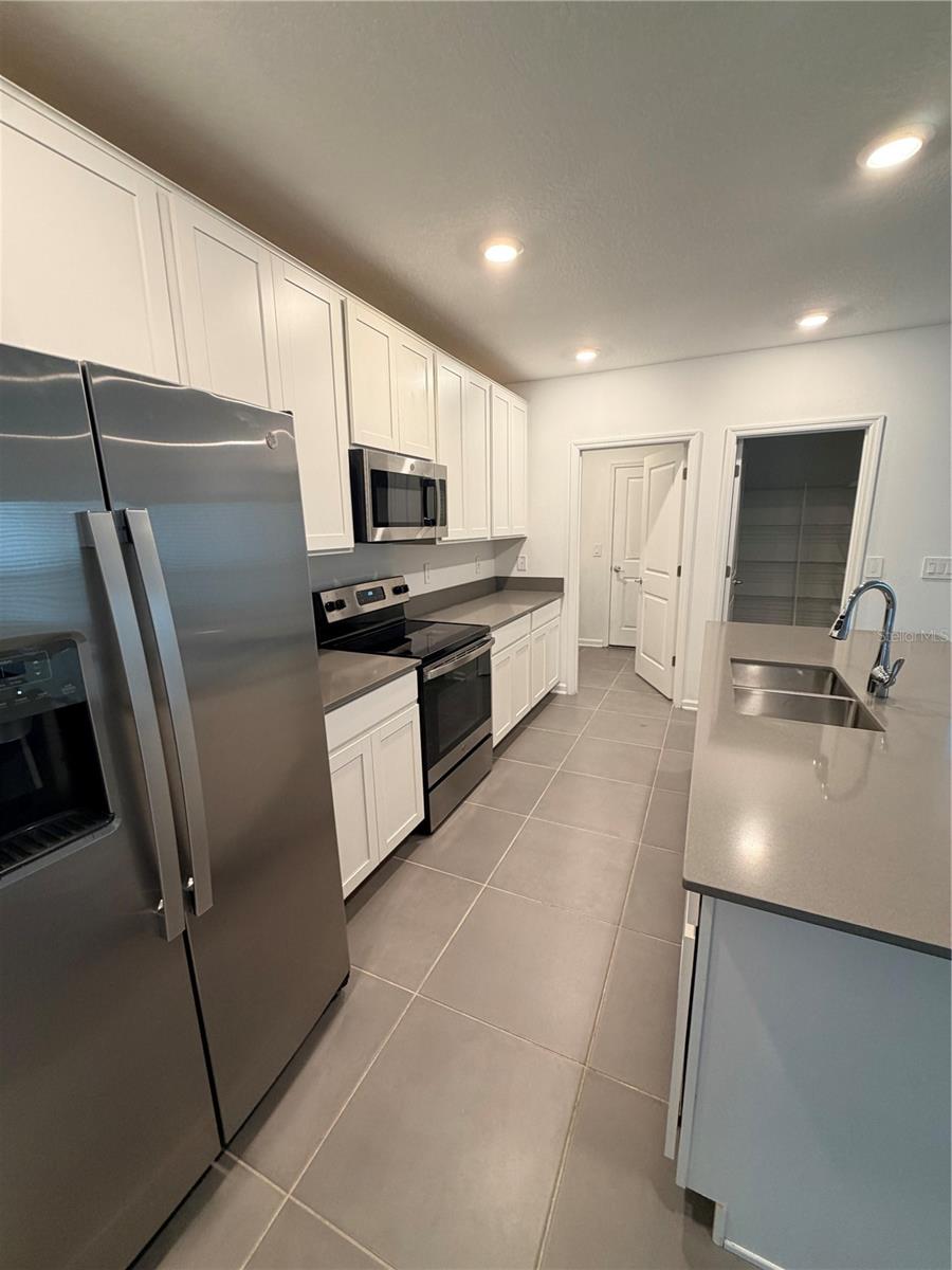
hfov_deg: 85.7
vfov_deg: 102.1
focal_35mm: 14
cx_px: 476
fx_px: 513
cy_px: 635
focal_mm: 2.22
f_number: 2.2
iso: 160
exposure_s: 1/60
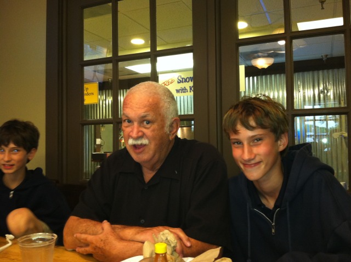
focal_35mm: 35
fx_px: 354
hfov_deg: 52.7
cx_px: 176
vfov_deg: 40.6
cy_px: 131
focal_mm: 3.85
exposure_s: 1/15
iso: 160
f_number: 2.8
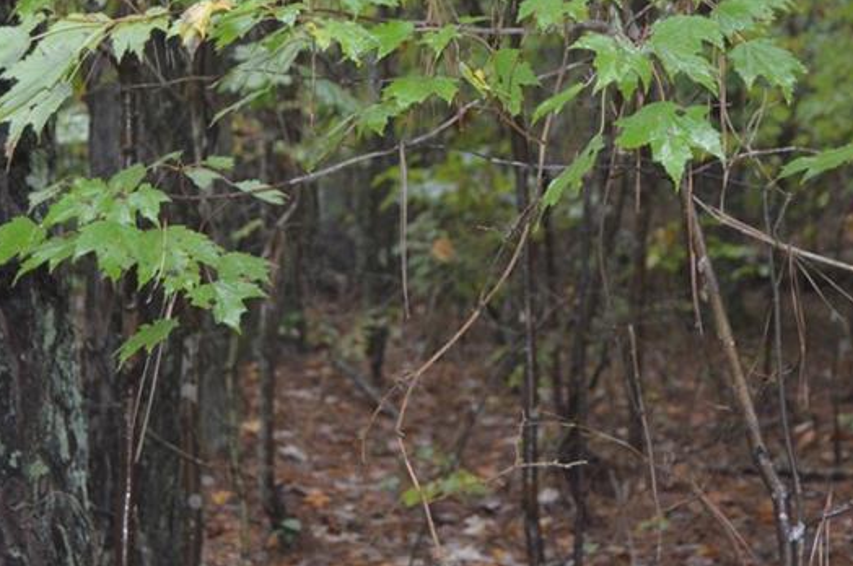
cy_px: 185
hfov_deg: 16.7
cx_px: 433
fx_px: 2911
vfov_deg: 11.1
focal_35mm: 123
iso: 800
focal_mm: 42
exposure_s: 1/60
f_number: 5
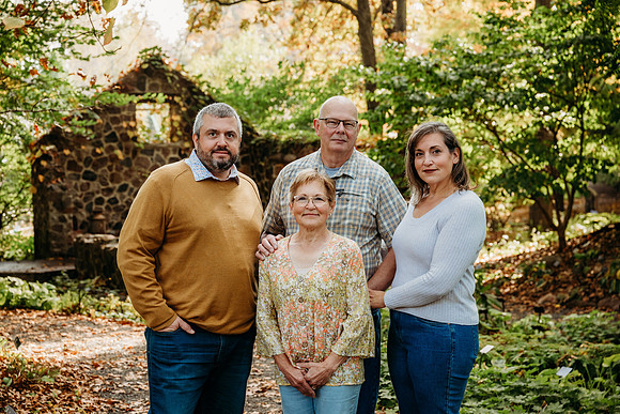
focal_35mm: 59
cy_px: 207
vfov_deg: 23.0
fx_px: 1016
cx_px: 310
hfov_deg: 33.9
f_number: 4.5
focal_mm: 59
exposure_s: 1/250
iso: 500
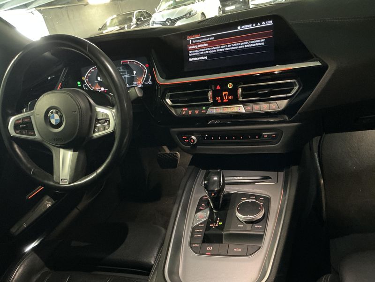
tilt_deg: -21.9
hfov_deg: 63.4
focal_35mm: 28
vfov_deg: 49.7
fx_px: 303
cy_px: 141
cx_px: 188
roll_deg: +15.6
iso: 500
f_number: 1.8
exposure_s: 1/21
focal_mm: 3
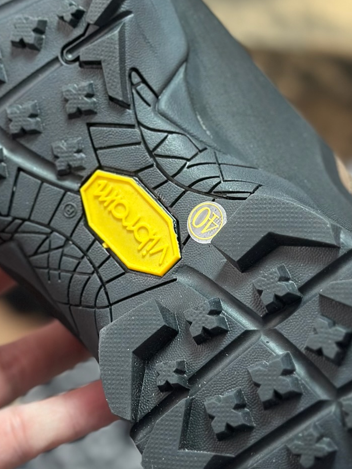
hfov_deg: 14.1
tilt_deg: -58.0
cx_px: 169
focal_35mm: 105
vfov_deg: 18.7
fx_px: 1424
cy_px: 187
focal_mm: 6.86
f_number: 1.78
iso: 80
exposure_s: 1/272
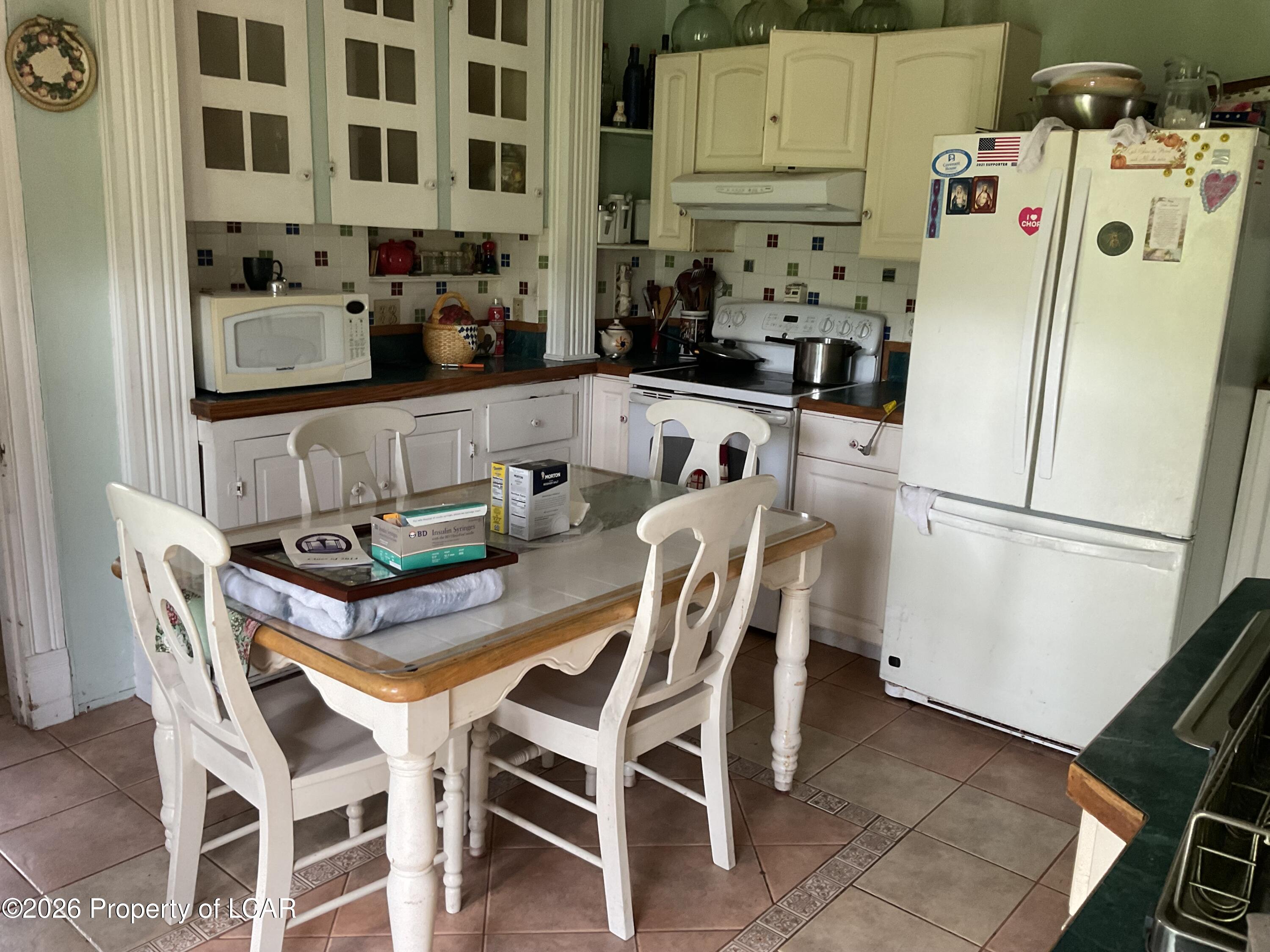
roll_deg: -2.3
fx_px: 1064
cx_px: 635
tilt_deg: -13.2
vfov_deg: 48.2
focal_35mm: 29
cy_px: 476
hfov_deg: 61.7
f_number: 1.8
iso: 100
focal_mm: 3
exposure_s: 1/60
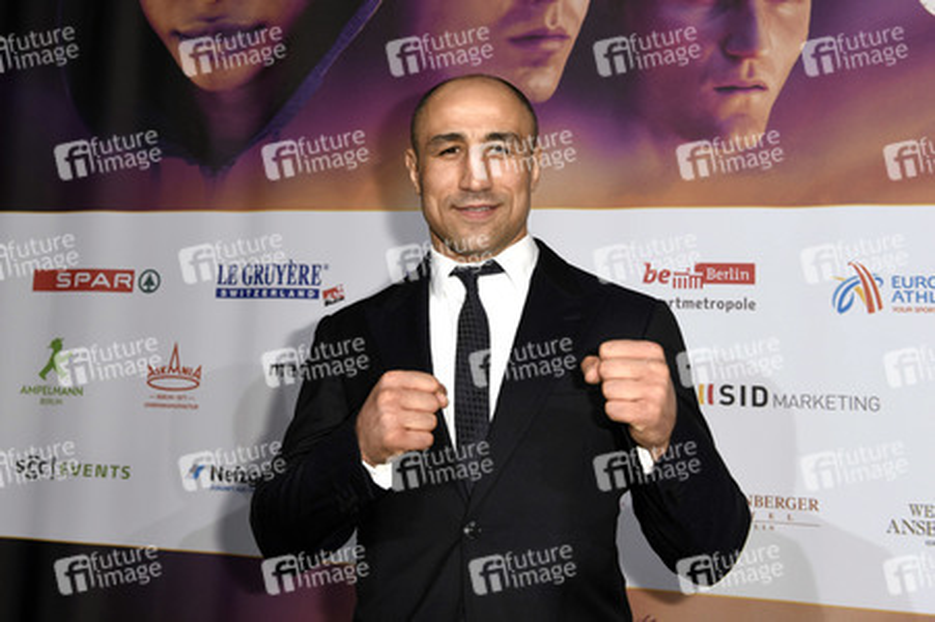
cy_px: 311
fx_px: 986
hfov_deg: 50.7
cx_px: 468
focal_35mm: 38
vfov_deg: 35.0
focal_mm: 38
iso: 500
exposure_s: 1/160
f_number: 5.6
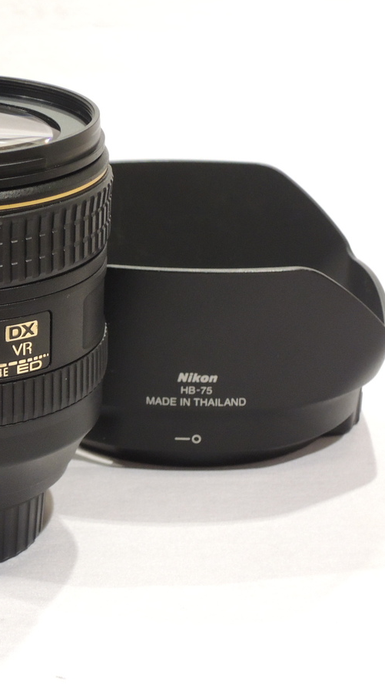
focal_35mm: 113
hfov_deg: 10.6
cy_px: 342
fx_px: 2051
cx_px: -54
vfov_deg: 18.9
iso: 560
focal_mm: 13.8
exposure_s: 1/60
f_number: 4.2
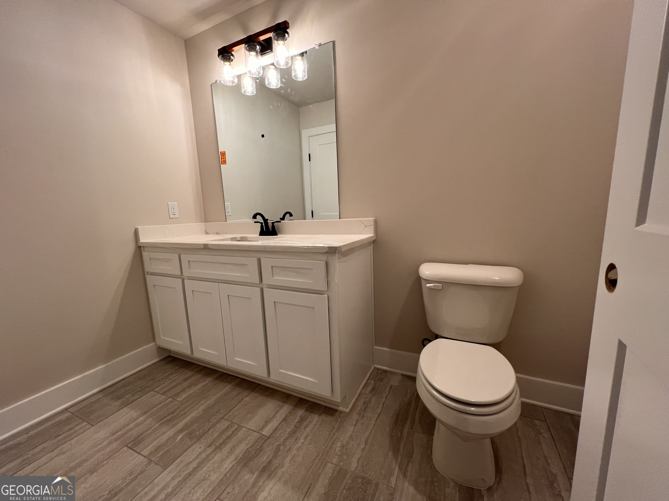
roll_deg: +1.4
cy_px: 250
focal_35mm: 13
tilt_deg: -8.7
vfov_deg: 89.9
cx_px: 334
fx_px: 251
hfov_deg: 106.2
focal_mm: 1.57
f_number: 1.8
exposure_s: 1/120
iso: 125
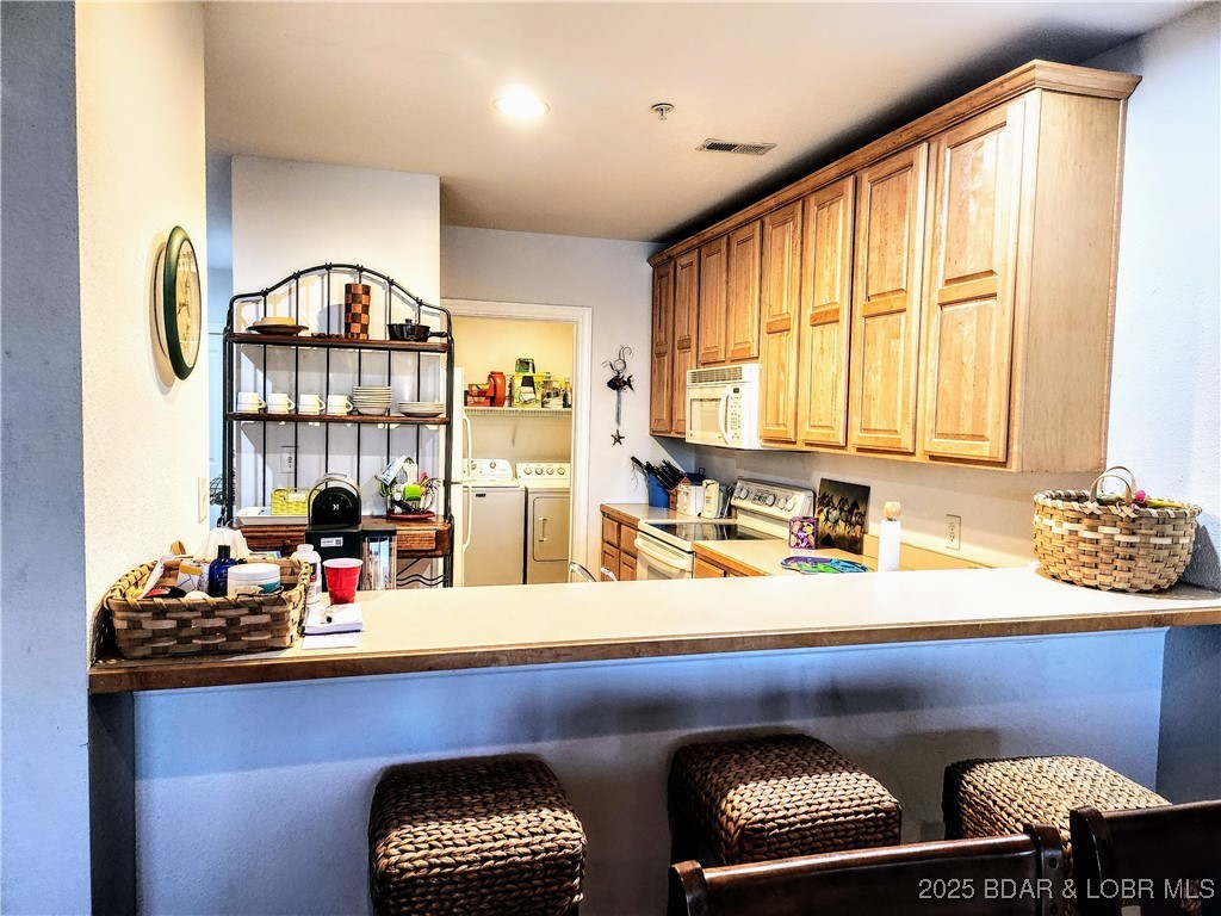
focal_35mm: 24
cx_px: 610
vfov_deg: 56.8
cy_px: 458
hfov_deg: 71.6
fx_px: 847
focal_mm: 5
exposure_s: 1/120
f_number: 1.8
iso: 500
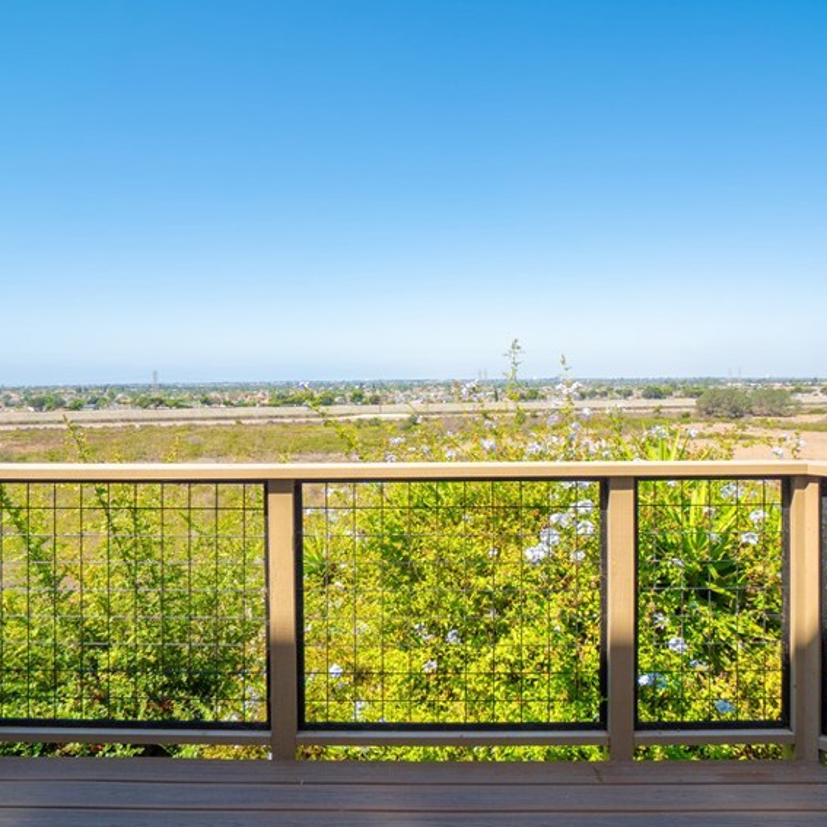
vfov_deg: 67.2
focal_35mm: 23
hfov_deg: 67.1
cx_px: 458
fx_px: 622
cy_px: 398
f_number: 7.1
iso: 100
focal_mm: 10
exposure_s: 1/200
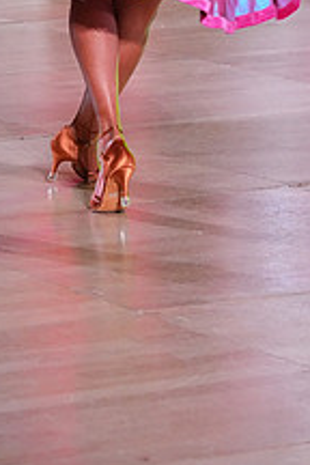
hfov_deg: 5.4
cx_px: -25
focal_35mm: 252
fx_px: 3255
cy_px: -105
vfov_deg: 8.1
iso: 3200
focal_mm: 94
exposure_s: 1/250
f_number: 4.5
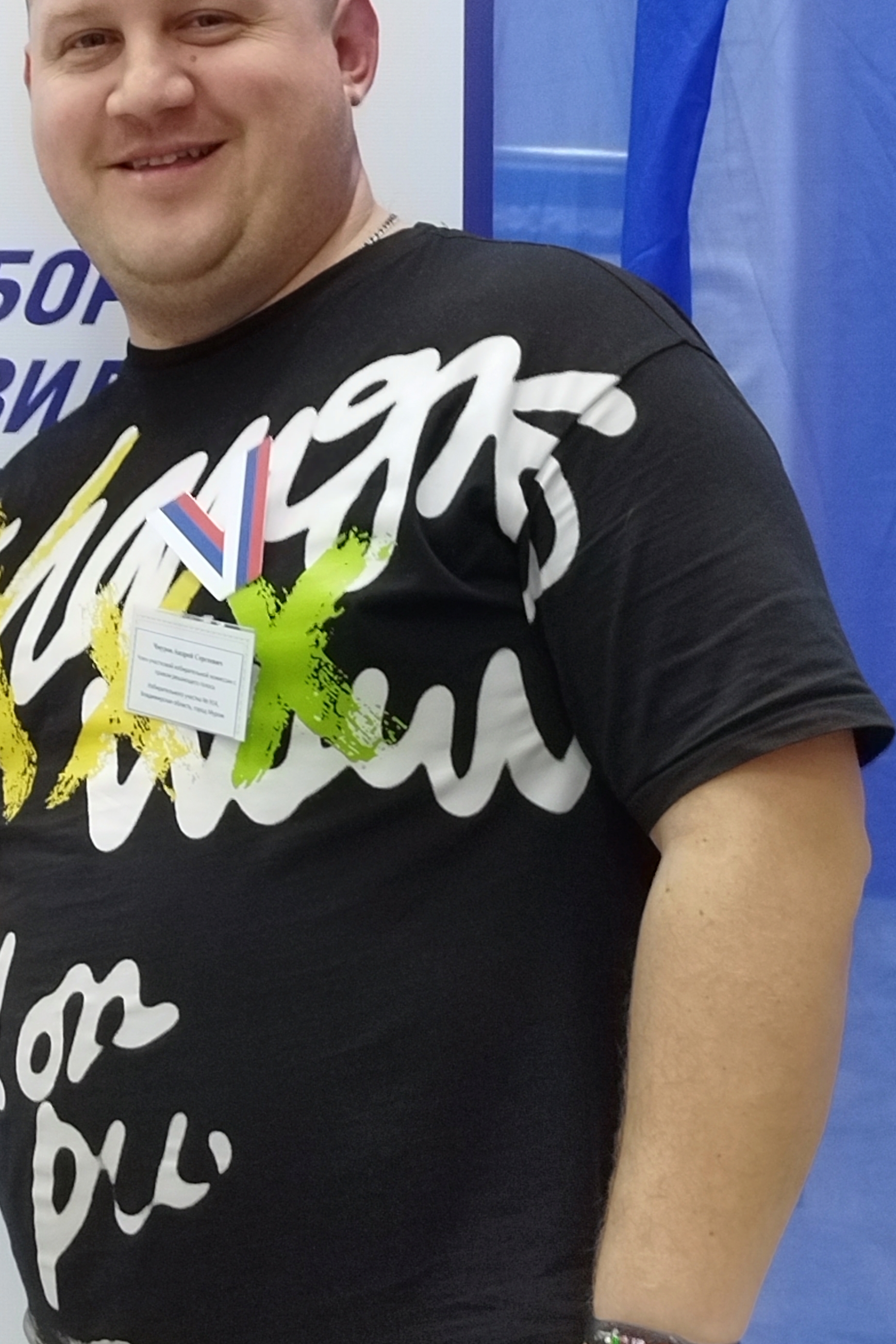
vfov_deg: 24.5
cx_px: 182
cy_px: 725
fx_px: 3098
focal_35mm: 83
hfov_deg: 16.3
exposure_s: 1/40
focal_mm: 6.24
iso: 857
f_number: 1.9
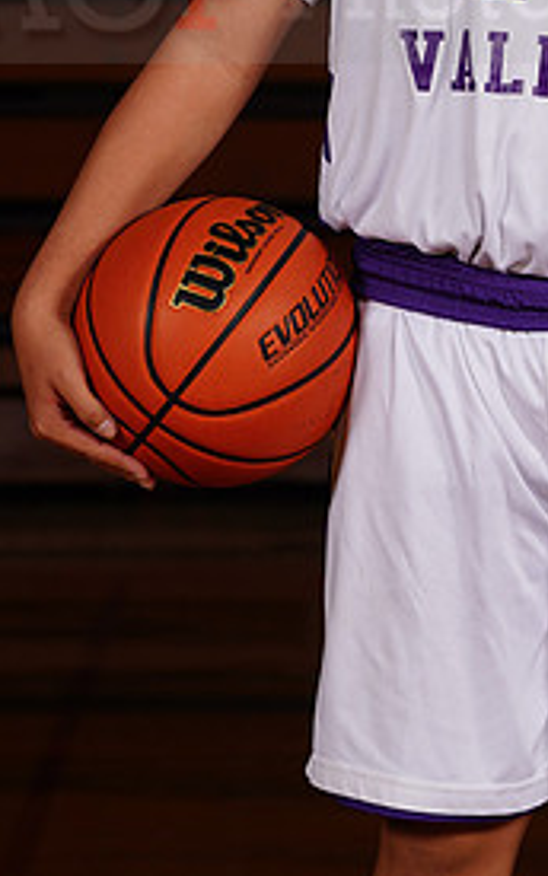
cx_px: 511
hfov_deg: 3.1
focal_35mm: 422
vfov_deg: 5.0
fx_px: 10079
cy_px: -38
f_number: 9
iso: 200
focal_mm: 196
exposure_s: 1/200
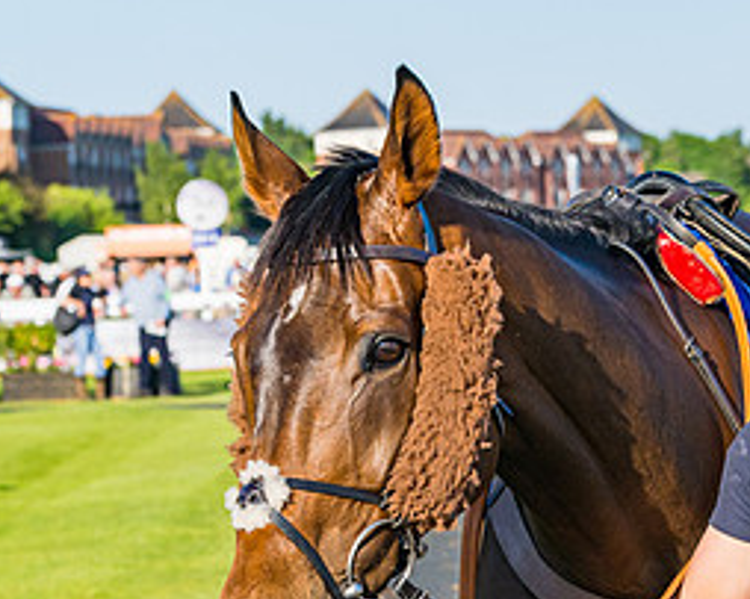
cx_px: 588
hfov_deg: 9.1
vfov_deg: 7.3
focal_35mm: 212
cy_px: 605
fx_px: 4704
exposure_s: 1/1250
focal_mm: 85
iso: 200
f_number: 7.1
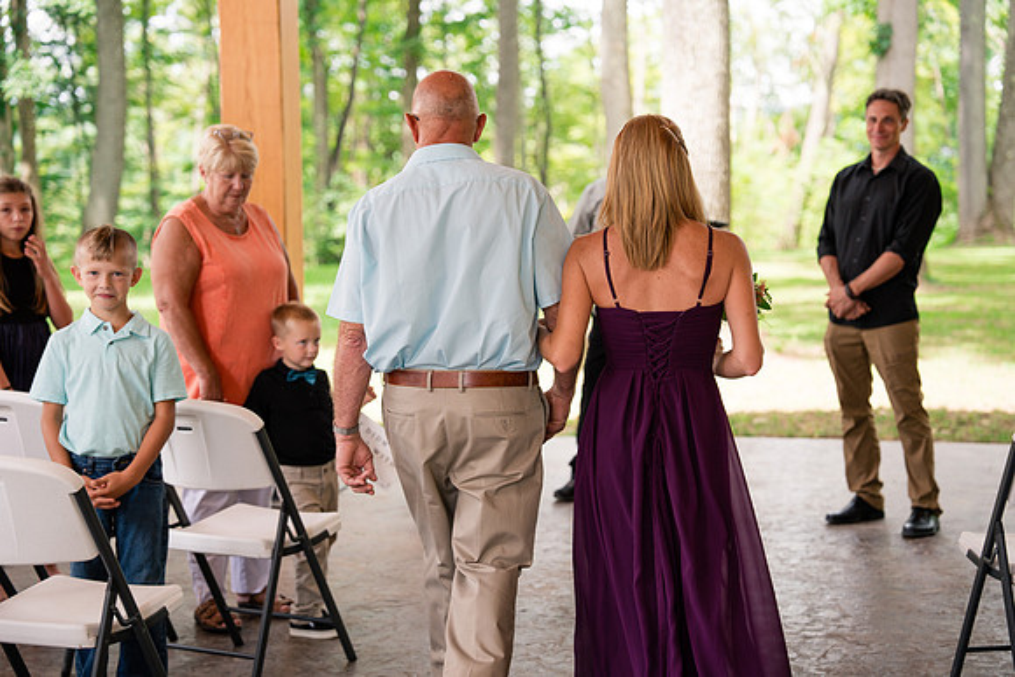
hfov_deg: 28.8
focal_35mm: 70
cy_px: 338
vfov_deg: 19.5
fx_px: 1974
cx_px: 508
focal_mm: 70
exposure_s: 1/250
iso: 160
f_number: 2.8
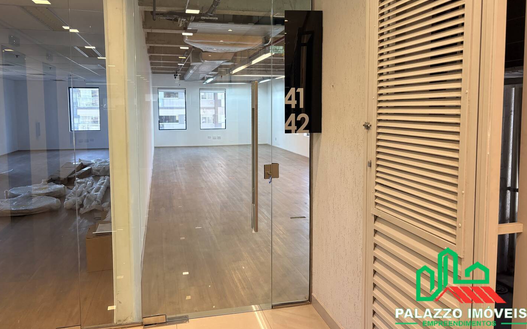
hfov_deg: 66.5
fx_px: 402
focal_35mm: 28
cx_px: 264
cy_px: 138
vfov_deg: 44.4
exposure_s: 1/60
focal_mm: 5.96
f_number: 1.6
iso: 125
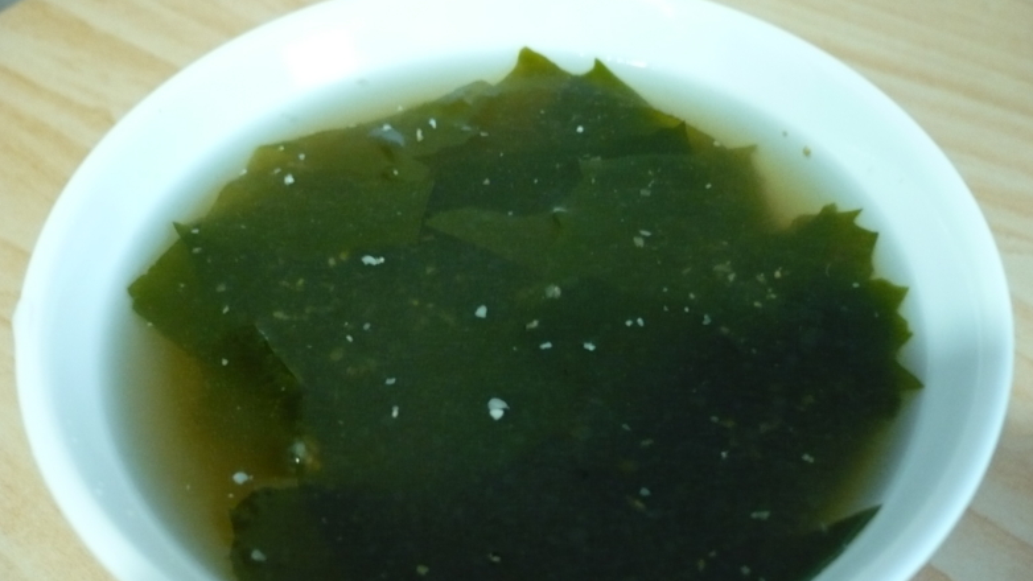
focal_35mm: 39
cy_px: 275
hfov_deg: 51.6
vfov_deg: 30.4
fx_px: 1068
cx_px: 523
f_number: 2.8
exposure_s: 1/8
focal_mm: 5.8
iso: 250
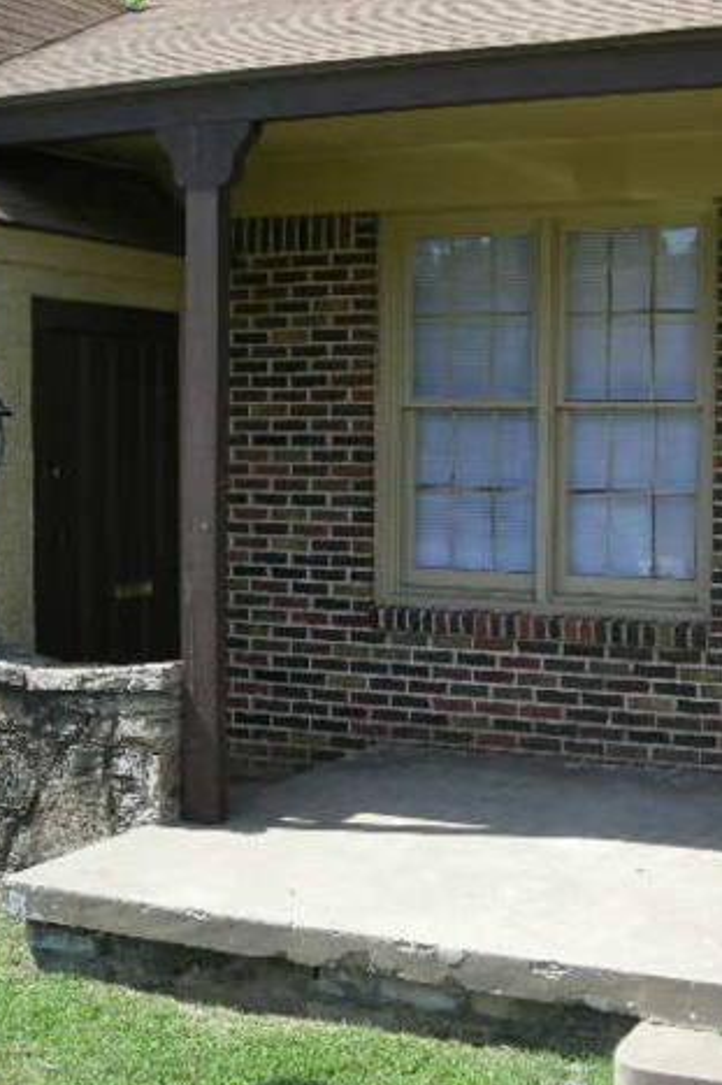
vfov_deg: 38.2
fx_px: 1565
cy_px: 576
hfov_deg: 25.6
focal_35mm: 52
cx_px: 558
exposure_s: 1/316
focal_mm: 5.7
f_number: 2.8
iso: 50
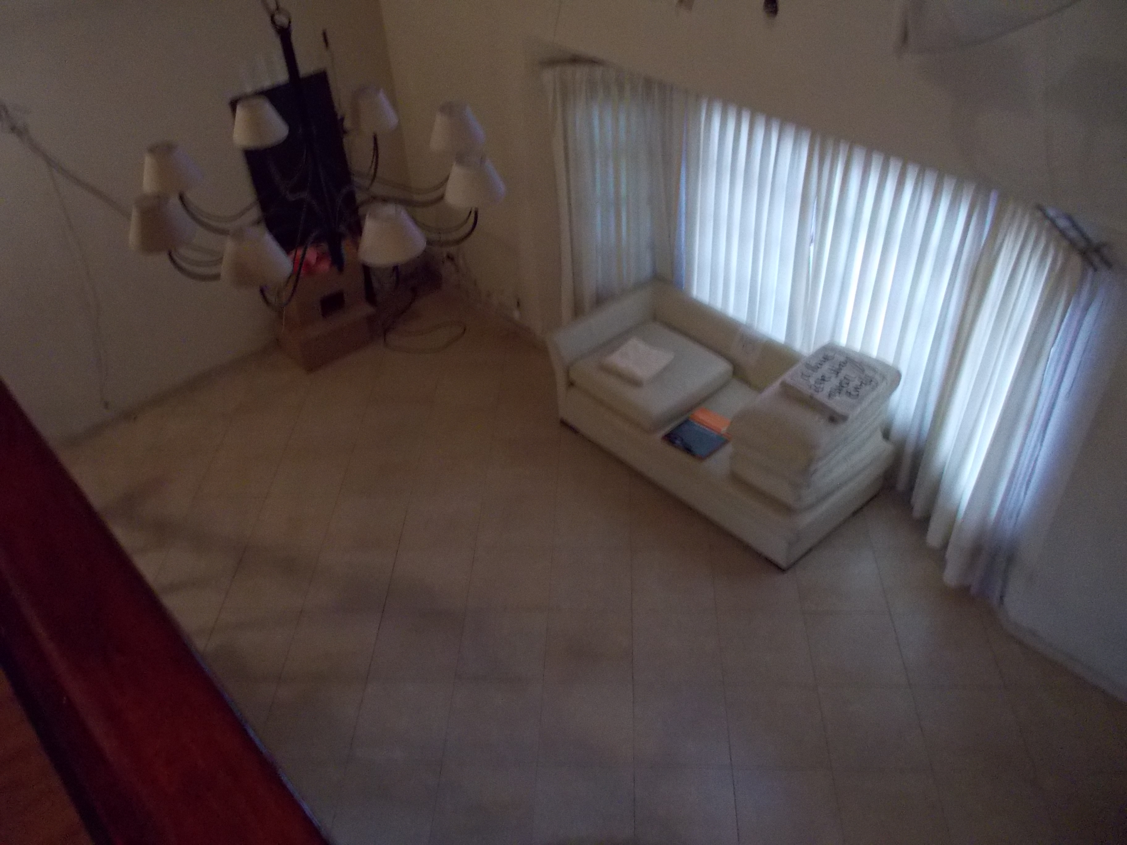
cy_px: 422
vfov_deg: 48.2
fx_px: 944
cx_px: 564
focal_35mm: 29
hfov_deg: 61.7
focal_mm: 4.1
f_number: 3.3
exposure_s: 1/13
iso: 400
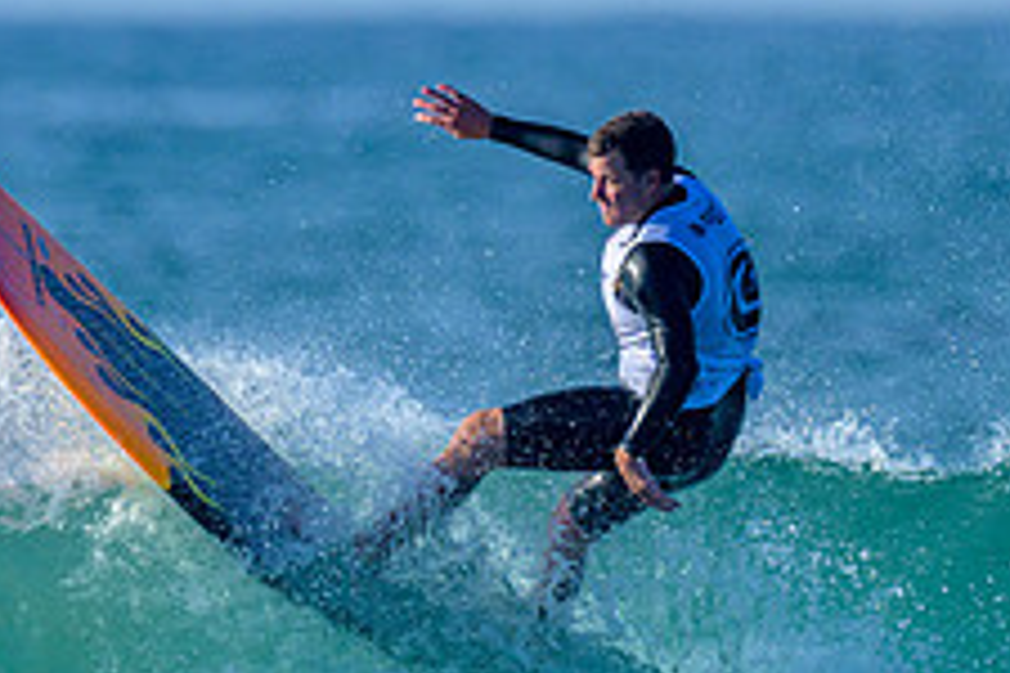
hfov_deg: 0.7
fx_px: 79447
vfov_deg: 0.5
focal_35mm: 2832
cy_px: 533
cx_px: 470
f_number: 6.3
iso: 320
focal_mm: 800
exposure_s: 1/2000
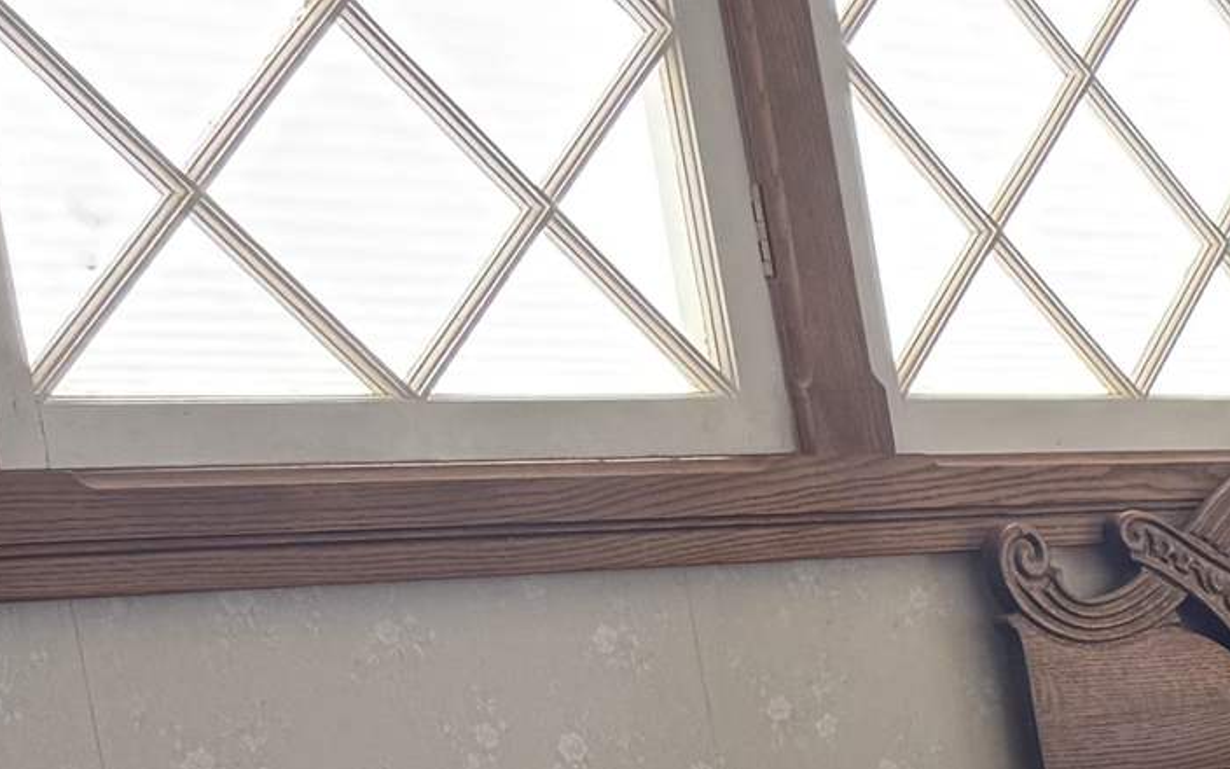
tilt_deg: -5.2
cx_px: 2588
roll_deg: +6.8
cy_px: 1005
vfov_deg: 11.5
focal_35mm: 111
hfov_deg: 14.8
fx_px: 3721
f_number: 1.78
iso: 80
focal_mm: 6.76
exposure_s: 1/121
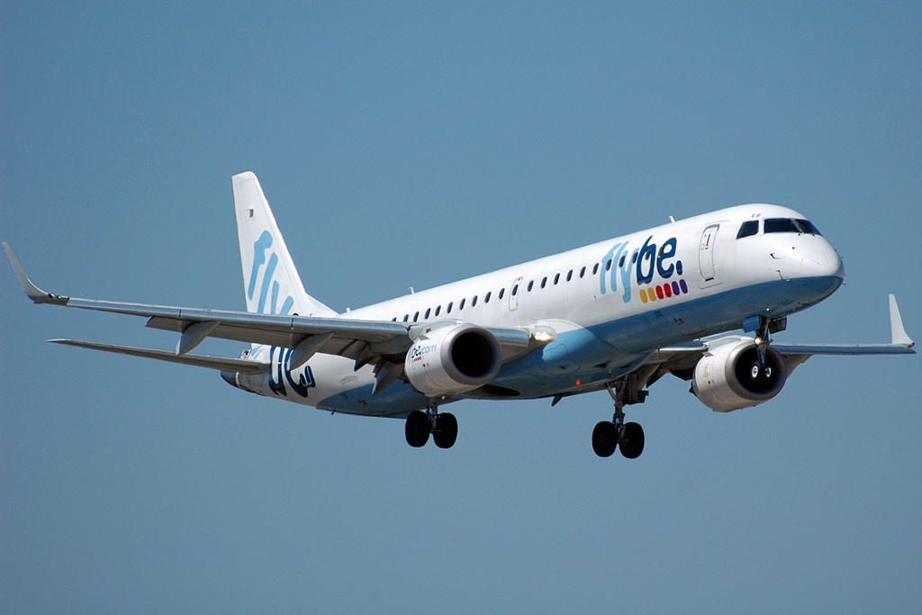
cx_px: 461
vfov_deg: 3.1
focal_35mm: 450
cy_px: 308
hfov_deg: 4.6
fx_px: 11526
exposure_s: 1/2500
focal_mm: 300
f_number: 6.3
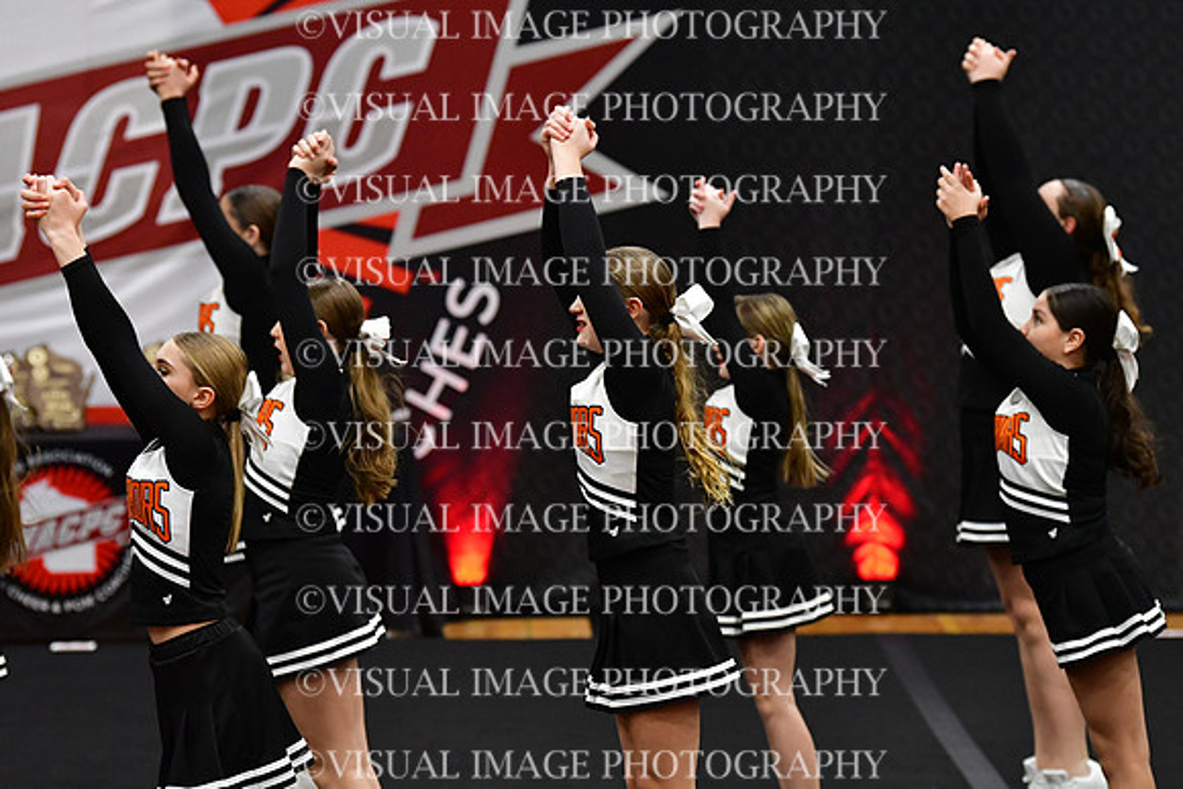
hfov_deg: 9.5
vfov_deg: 6.3
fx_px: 7132
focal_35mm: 217
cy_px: 394
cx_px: 592
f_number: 3.5
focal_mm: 145
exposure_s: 1/500
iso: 4000
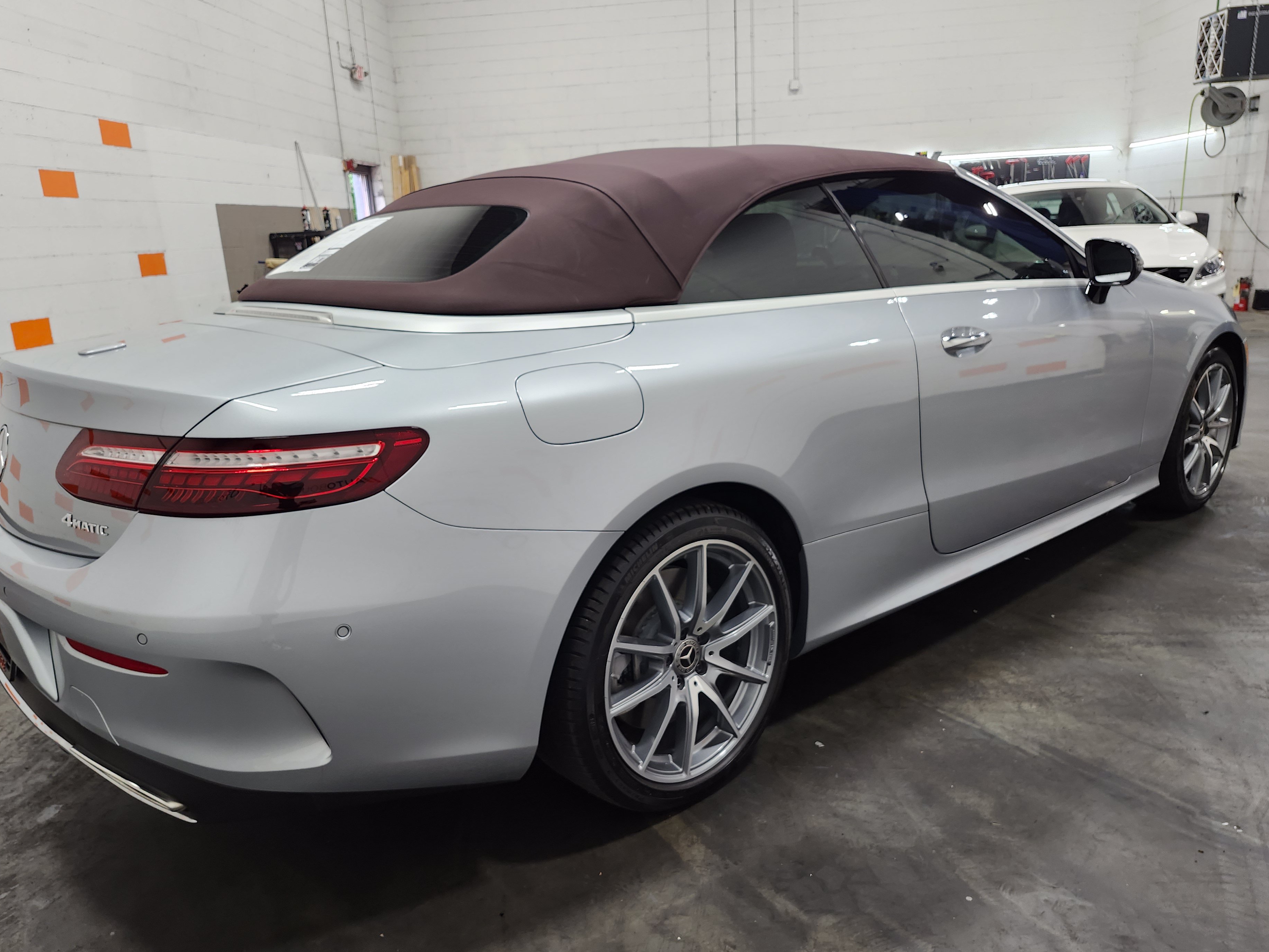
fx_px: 916
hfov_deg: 69.4
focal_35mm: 25
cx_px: 624
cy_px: 500
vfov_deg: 54.9
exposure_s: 1/120
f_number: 1.8
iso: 160
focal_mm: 5.54
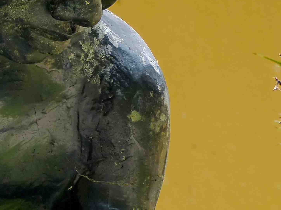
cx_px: -47
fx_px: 2744
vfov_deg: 4.4
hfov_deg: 5.8
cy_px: -6
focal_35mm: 338
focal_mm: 20.1
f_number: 2.8
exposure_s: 1/160
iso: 200
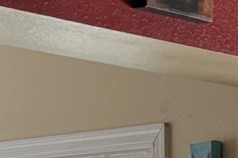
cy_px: 462
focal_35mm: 193
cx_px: 439
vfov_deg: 6.5
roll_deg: -1.1
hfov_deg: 10.0
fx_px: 1276
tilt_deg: -7.1
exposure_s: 1/121
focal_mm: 5.1
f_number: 1.6
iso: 50
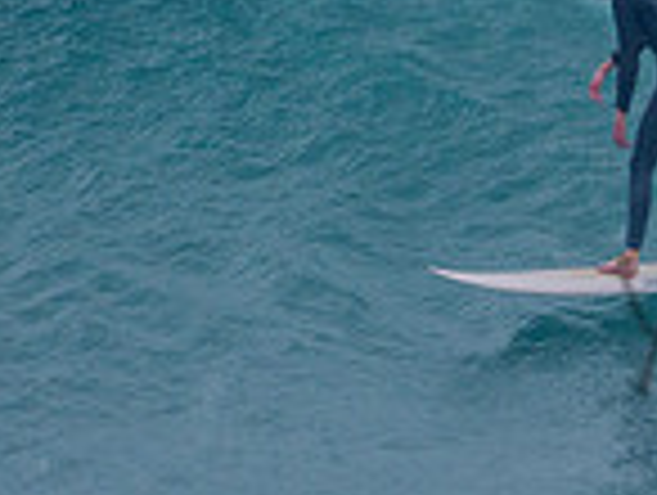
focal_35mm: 2338
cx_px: 1080
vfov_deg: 0.6
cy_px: 286
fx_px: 44448
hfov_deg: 0.8
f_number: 5.6
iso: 560
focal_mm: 500
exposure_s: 1/2000
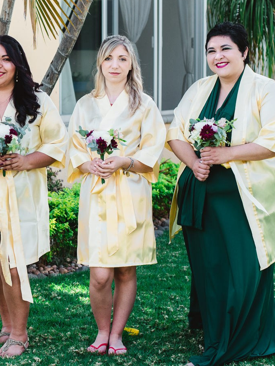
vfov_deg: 18.0
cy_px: 174
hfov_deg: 13.1
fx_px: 1155
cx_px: -86
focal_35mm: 109
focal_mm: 50
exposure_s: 1/400
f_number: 3.2
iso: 100
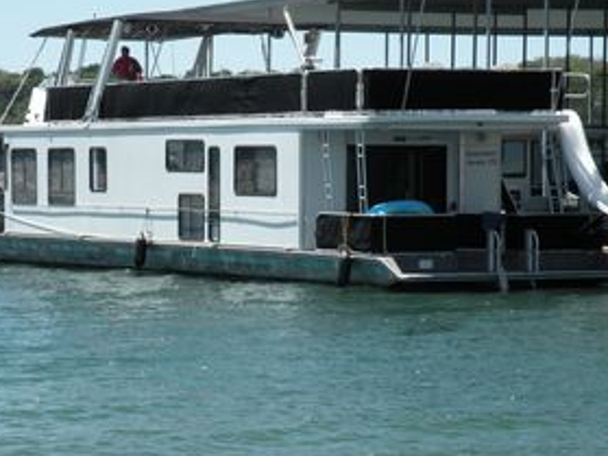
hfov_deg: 12.6
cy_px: 253
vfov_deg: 9.4
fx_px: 2756
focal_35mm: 157
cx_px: 301
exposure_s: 1/221
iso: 64
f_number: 7.1
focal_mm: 21
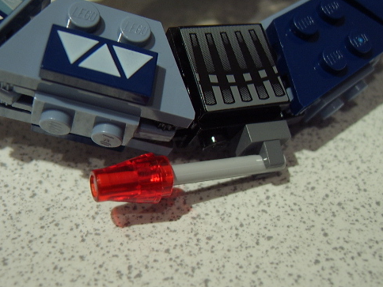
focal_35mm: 41
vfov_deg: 35.1
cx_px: 199
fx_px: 454
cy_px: 155
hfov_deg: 45.8
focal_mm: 8.13
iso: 100
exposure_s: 1/9
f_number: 2.7
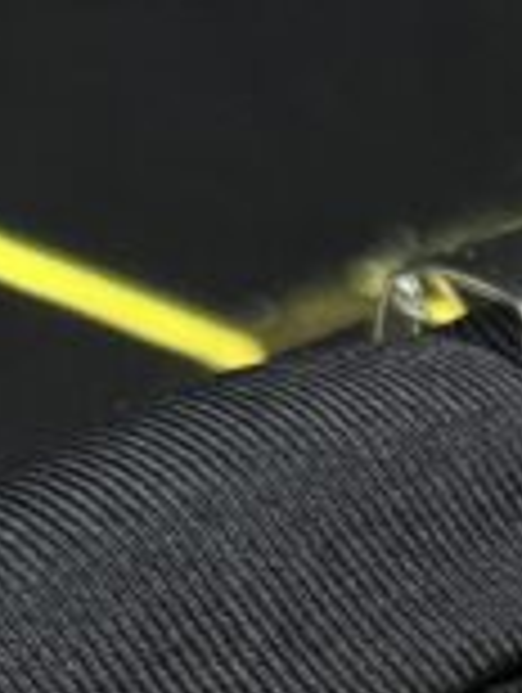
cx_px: 1170
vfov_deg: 7.9
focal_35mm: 249
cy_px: 850
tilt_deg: -48.3
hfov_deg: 5.8
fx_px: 4993
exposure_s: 1/60
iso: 200
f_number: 1.78
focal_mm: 6.76
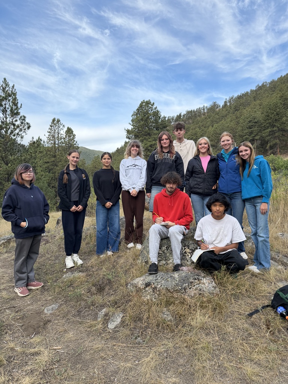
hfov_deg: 56.8
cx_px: 144
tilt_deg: +0.3
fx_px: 266
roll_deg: +0.3
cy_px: 192
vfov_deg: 71.6
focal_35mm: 24
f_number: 1.78
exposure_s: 1/1122
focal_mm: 6.76
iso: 100
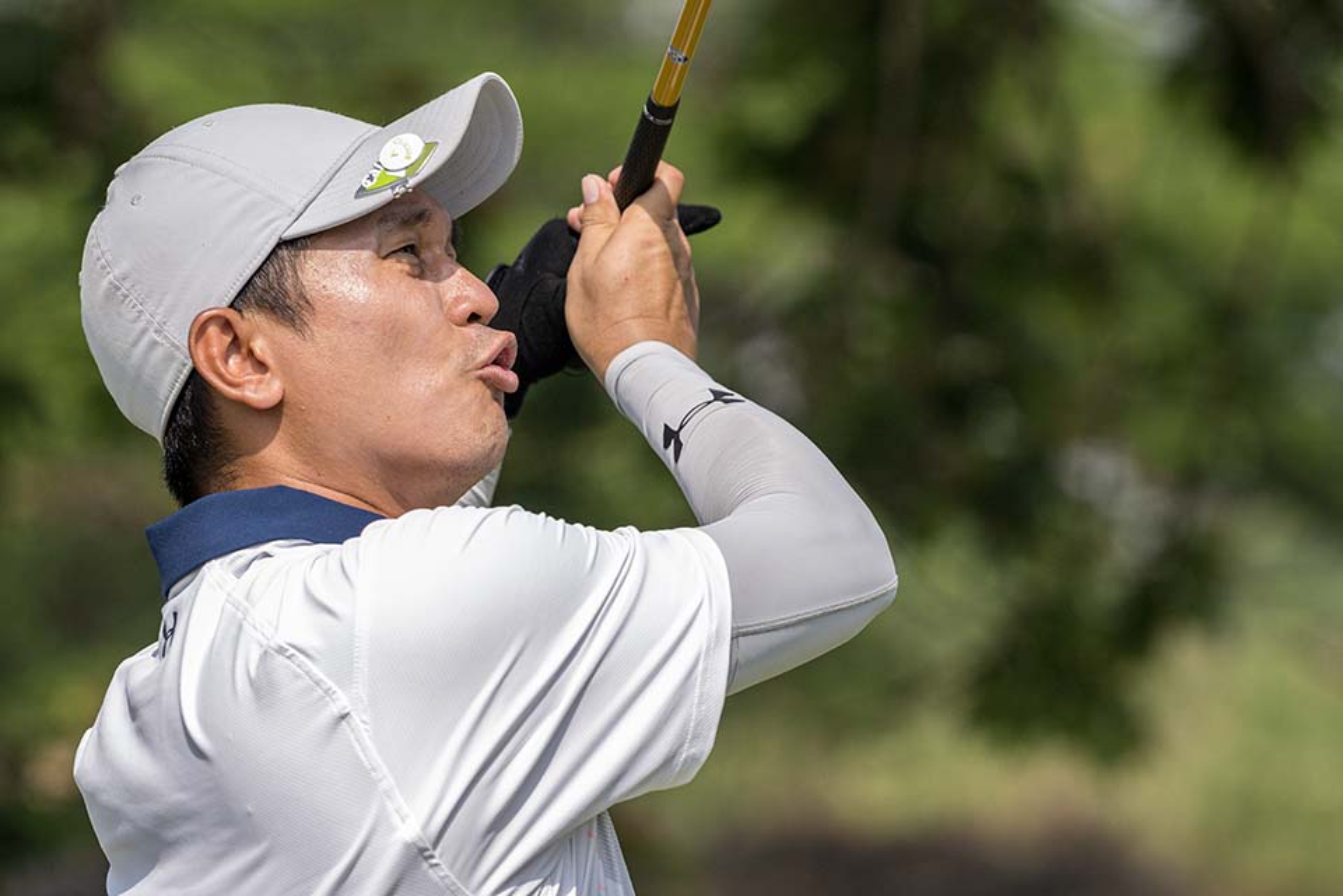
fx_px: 6155
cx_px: 672
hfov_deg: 12.5
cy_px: 448
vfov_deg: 8.3
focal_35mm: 165
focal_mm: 165
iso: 360
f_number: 4
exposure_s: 1/2500
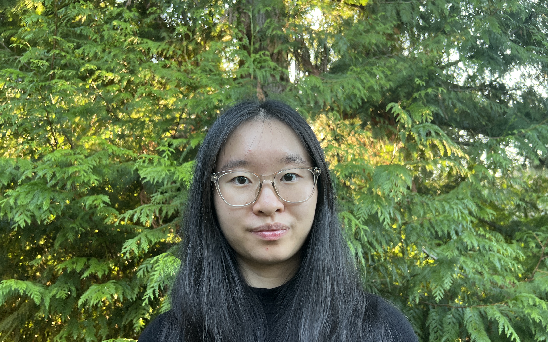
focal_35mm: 28
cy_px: 198
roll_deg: +1.3
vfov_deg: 44.4
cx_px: 273
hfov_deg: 66.5
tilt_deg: +5.5
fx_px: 418
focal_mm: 5.7
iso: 100
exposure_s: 1/121
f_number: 1.5
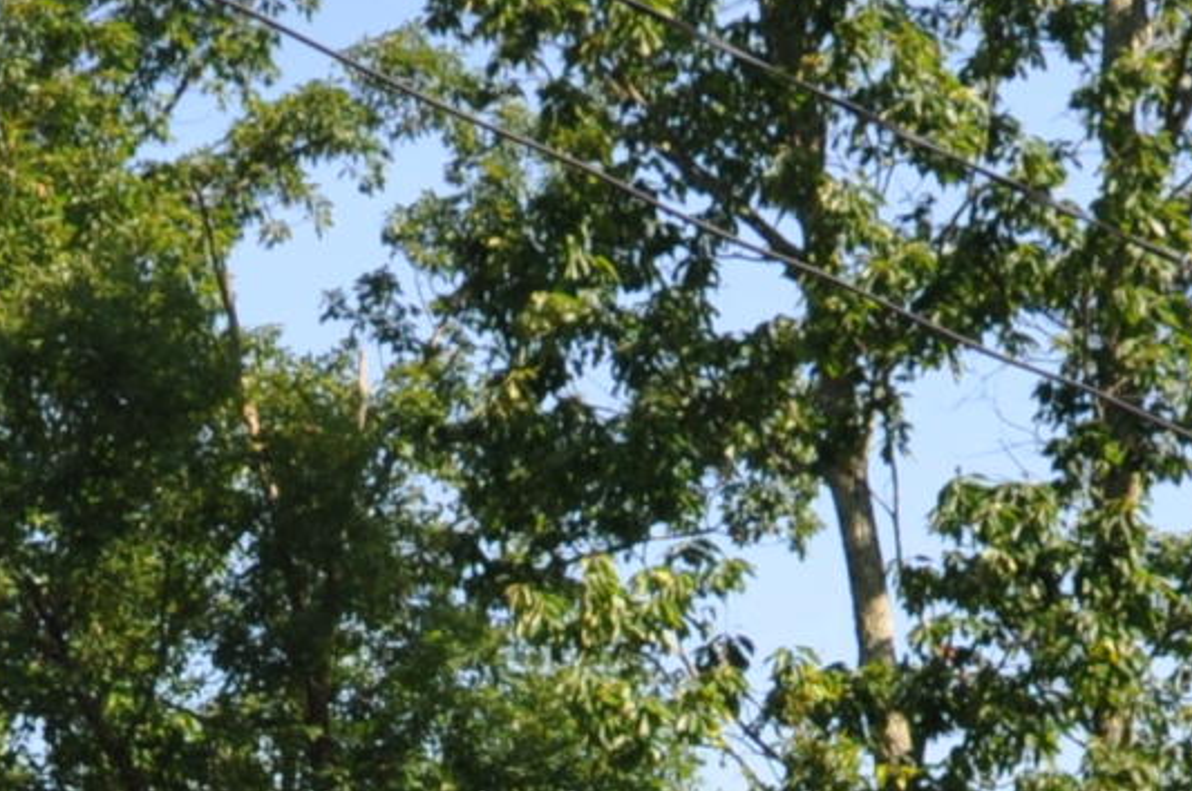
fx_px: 5027
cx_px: 322
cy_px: 1712
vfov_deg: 8.4
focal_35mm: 152
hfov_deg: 13.5
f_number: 11
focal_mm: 18
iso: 200
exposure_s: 1/125
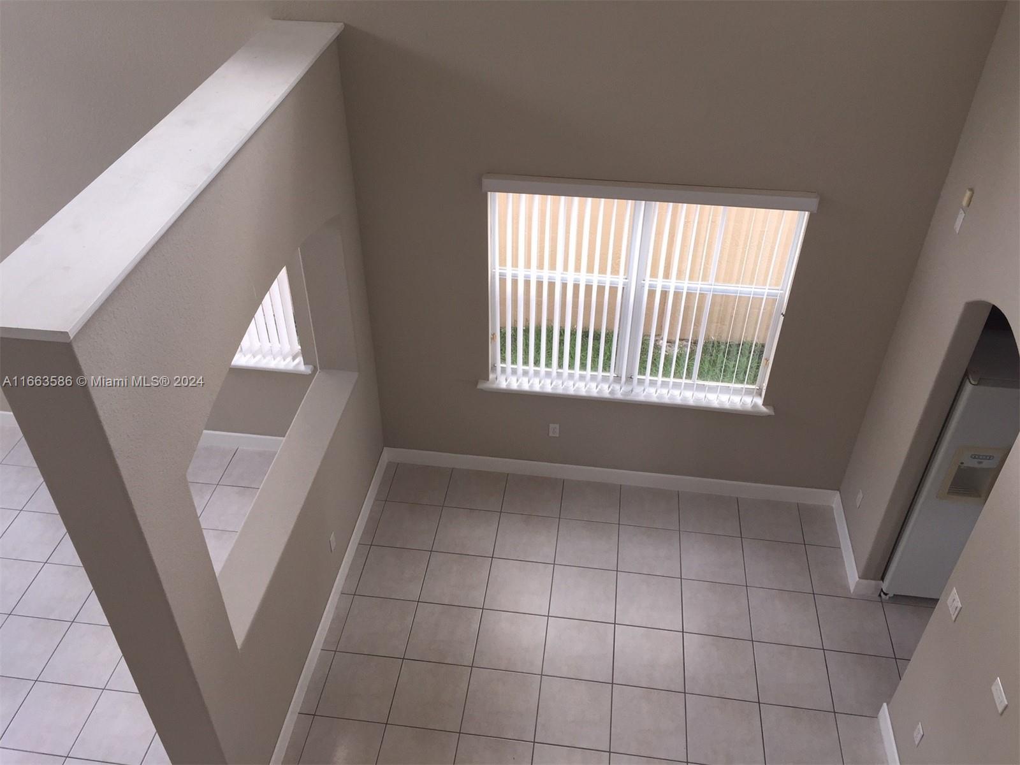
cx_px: 510
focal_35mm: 29
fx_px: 855
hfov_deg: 61.7
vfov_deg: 48.2
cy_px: 382
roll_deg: +0.1
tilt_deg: -38.5
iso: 50
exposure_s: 1/120
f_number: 2.2
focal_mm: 4.15
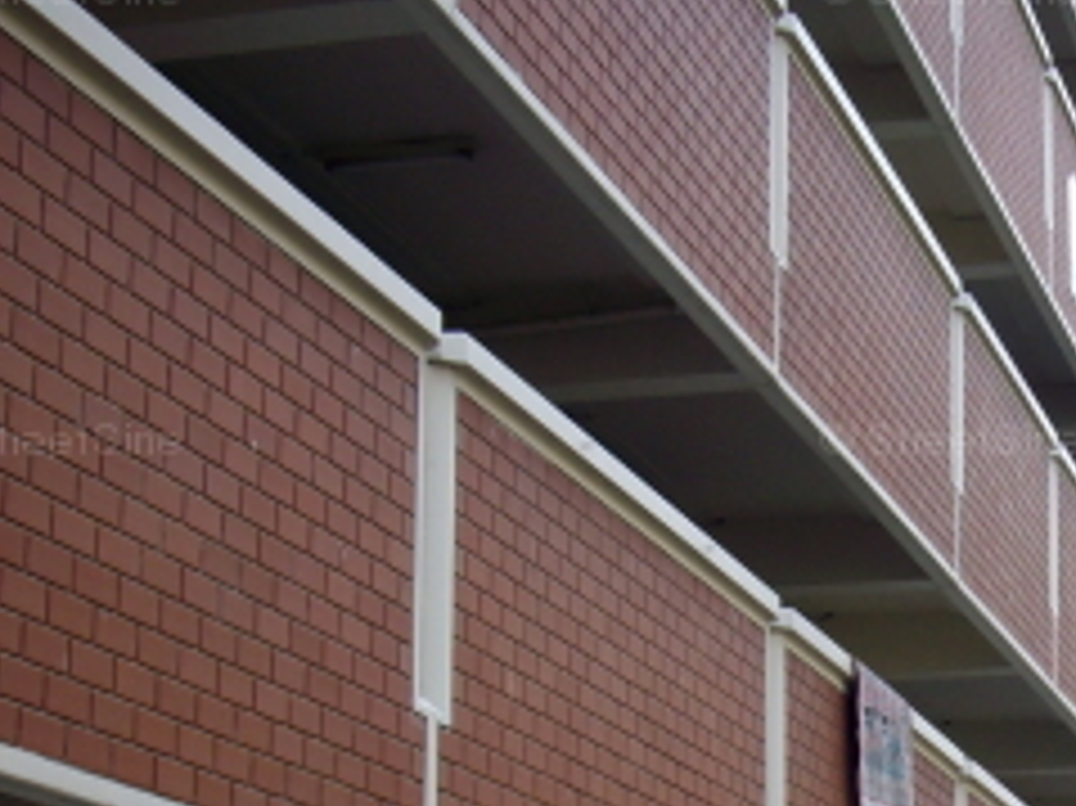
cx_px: 1157
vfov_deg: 16.8
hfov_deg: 21.9
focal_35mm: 85
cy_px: 896
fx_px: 2641
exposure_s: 1/320
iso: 80
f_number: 2.8
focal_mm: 6.2
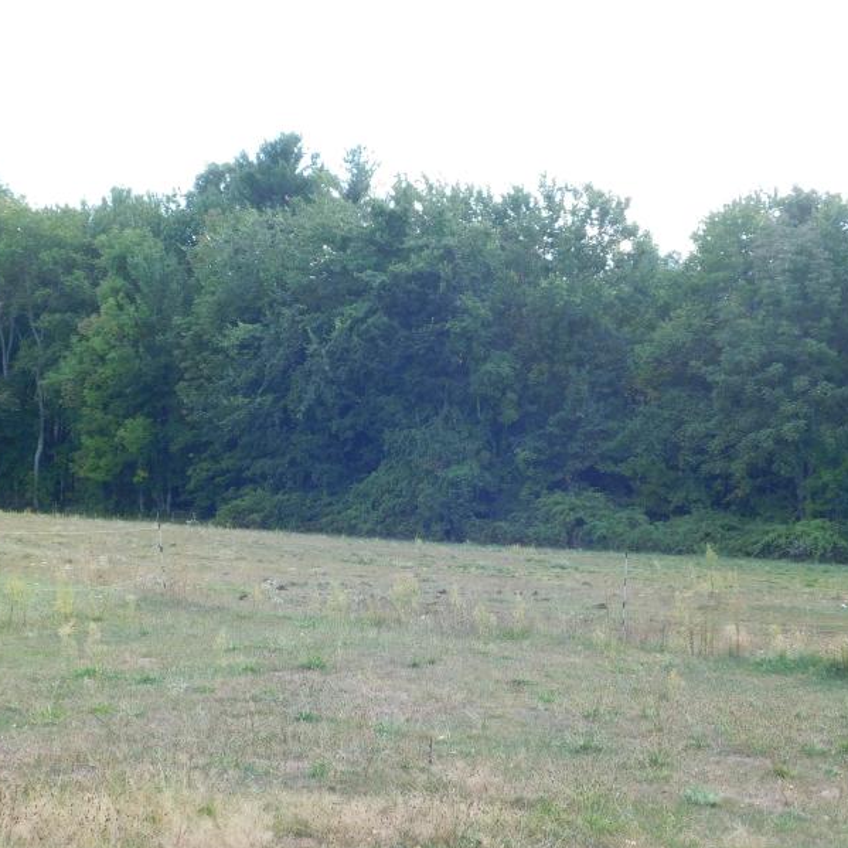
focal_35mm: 68
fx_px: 1885
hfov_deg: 25.4
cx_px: 412
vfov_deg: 25.4
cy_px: 430
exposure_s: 1/160
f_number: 3.7
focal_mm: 8
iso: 125
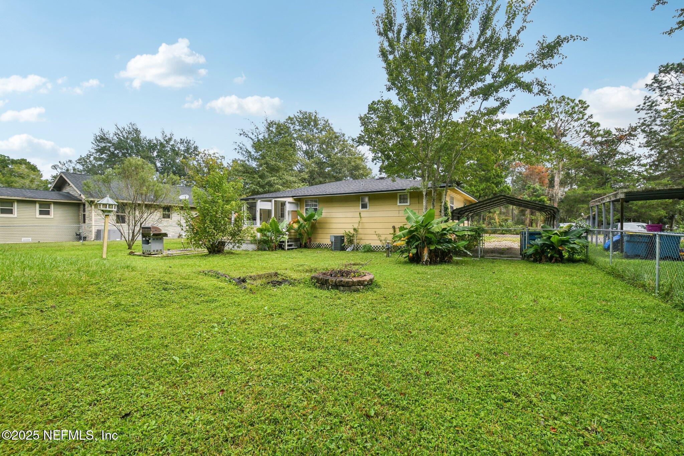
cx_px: 342
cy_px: 228
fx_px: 285
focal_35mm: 15
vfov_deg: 77.3
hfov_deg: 100.4
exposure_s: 1/400
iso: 400
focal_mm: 10
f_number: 8
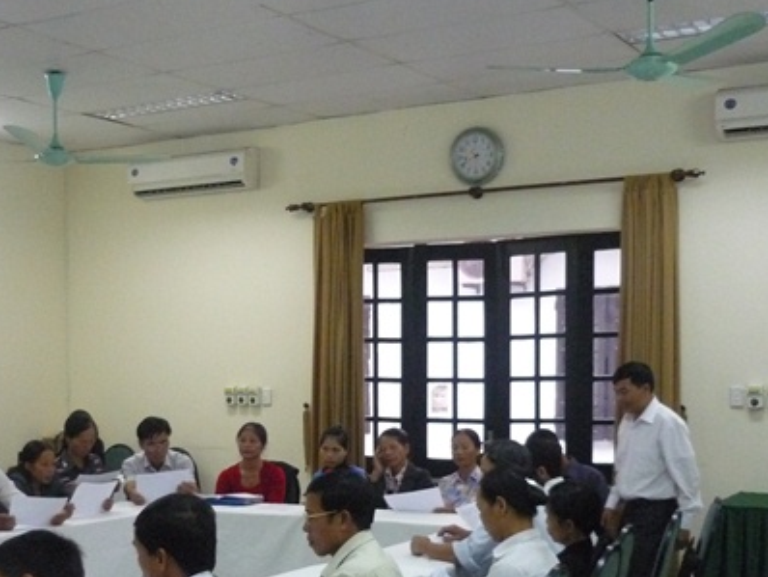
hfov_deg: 35.9
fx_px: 1177
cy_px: 426
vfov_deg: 27.2
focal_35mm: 53
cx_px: 282
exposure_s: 1/60
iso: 640
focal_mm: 5.5
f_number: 2.8
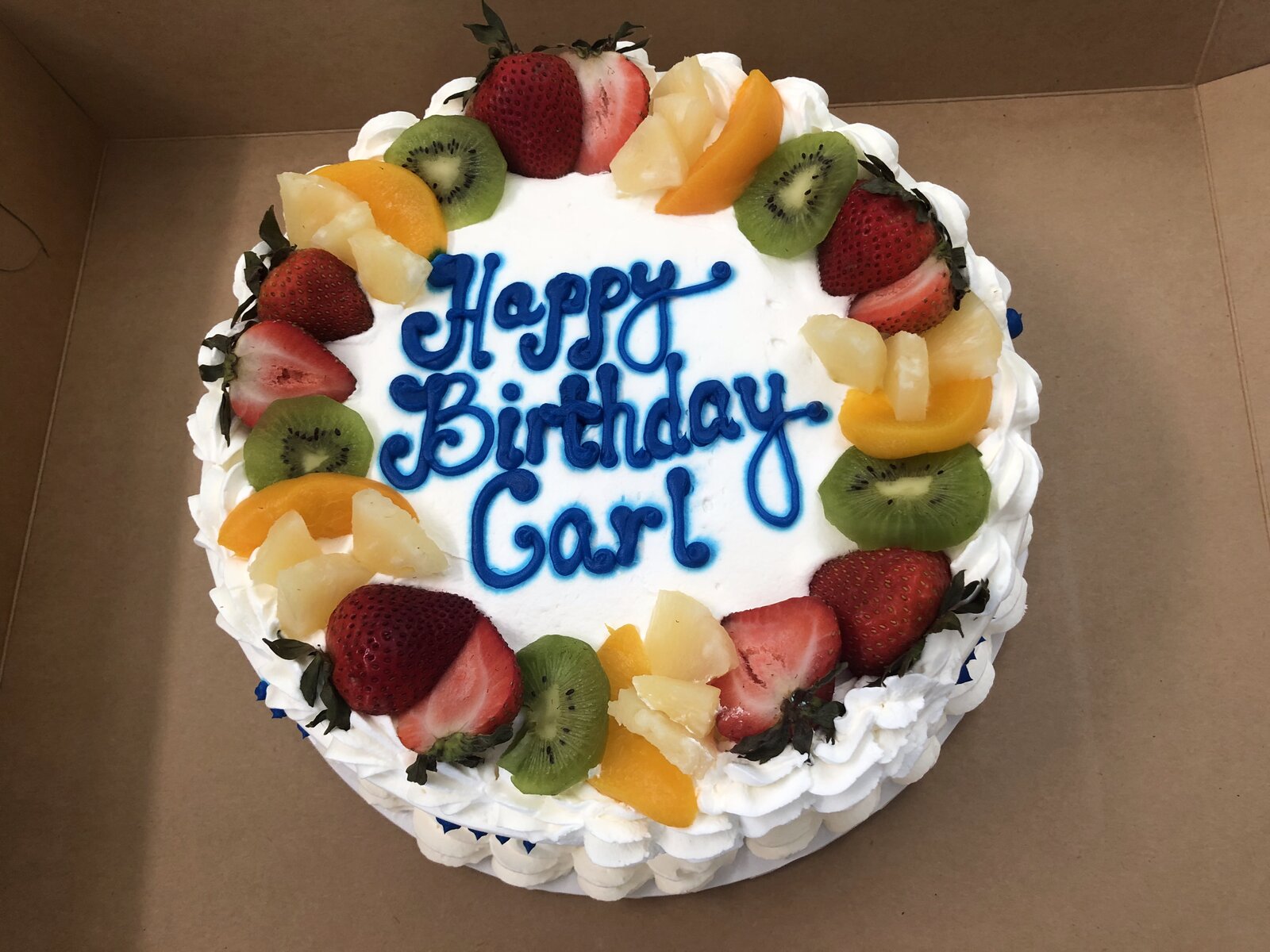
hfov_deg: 63.4
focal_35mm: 28
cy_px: 476
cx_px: 635
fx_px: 1027
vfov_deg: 49.7
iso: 40
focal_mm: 4
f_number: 1.8
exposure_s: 1/24
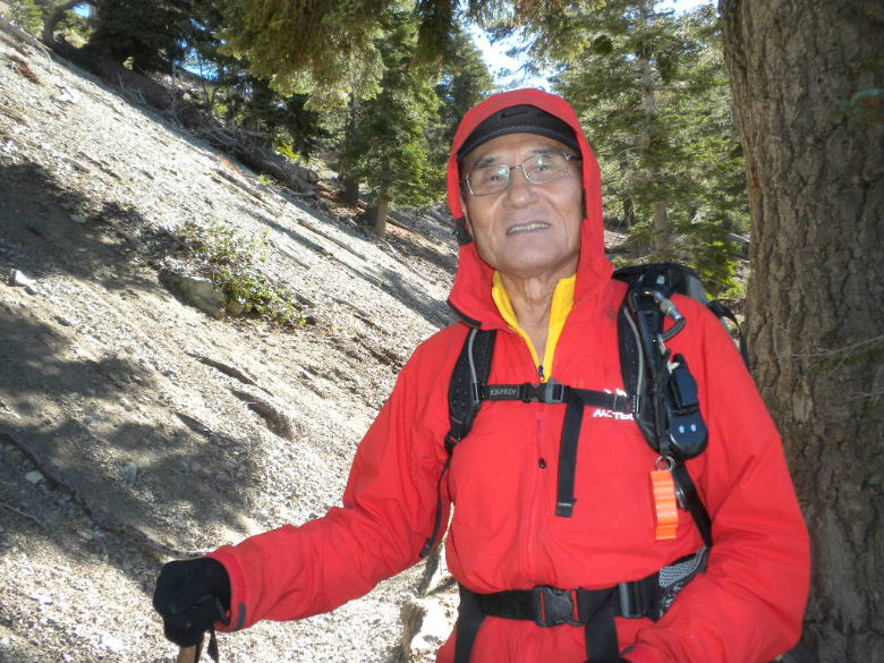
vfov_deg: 38.7
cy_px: 332
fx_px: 945
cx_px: 442
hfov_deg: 50.1
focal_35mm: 37
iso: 200
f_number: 3.5
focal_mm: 6.6
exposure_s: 1/463
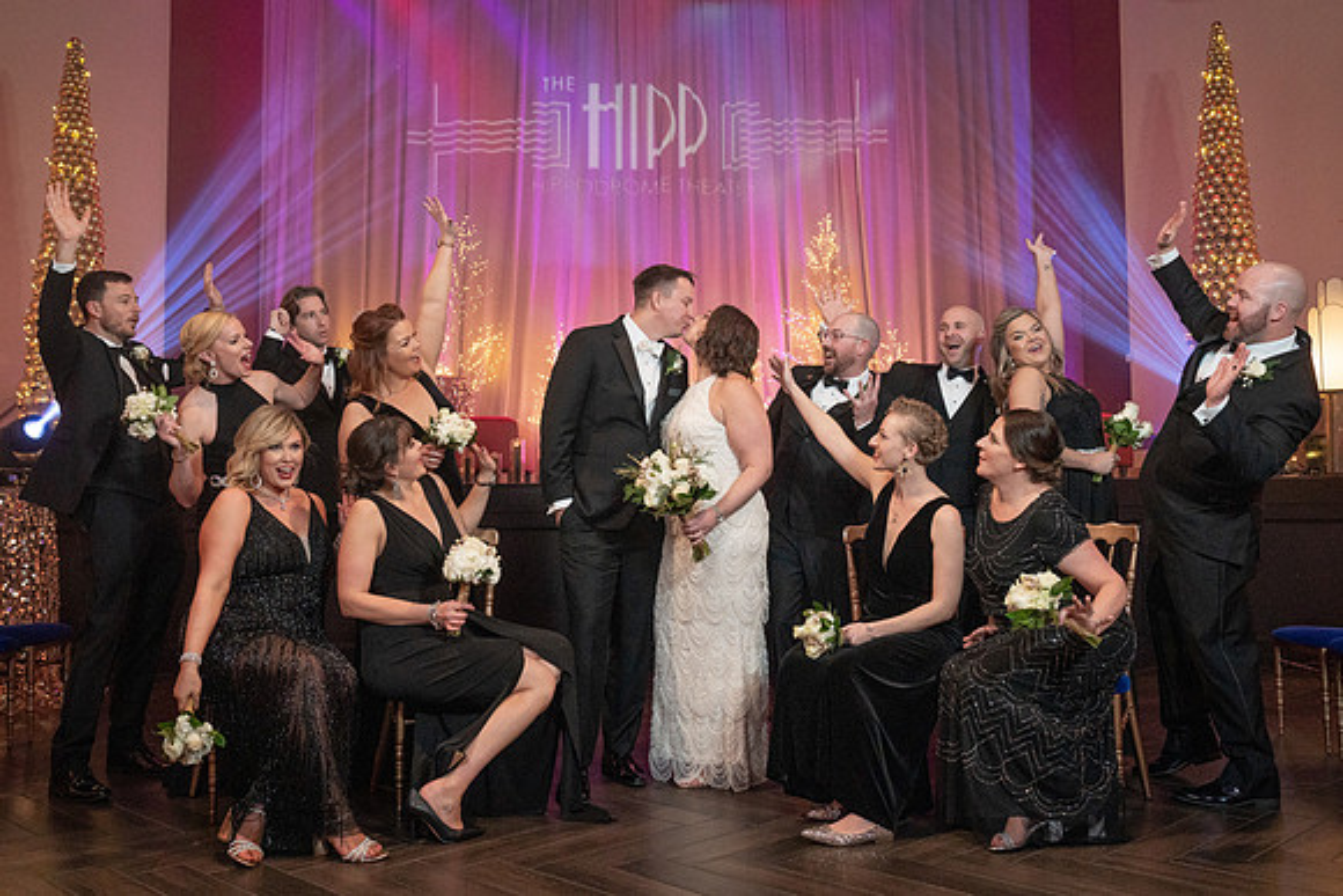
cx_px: 672
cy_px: 420
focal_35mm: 34
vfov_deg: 39.1
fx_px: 1261
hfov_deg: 56.1
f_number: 5.6
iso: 4000
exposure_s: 1/100
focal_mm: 31
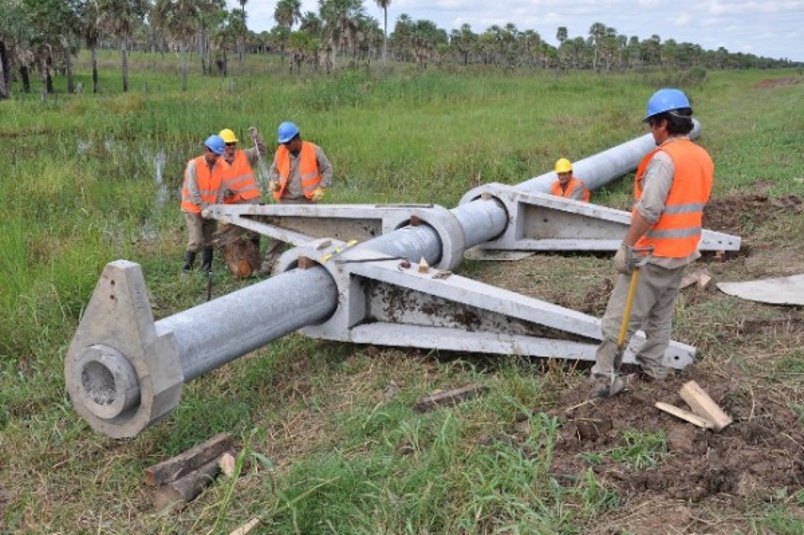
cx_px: 402
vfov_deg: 36.8
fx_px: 803
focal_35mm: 36
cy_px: 268
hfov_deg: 53.2
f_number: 8
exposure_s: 1/250
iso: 200
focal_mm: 24
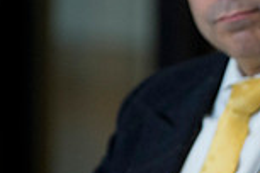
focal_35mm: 681
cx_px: 425
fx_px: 4918
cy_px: 159
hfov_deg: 3.0
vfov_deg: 2.0
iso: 2500
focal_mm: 180
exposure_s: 1/100
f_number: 3.5
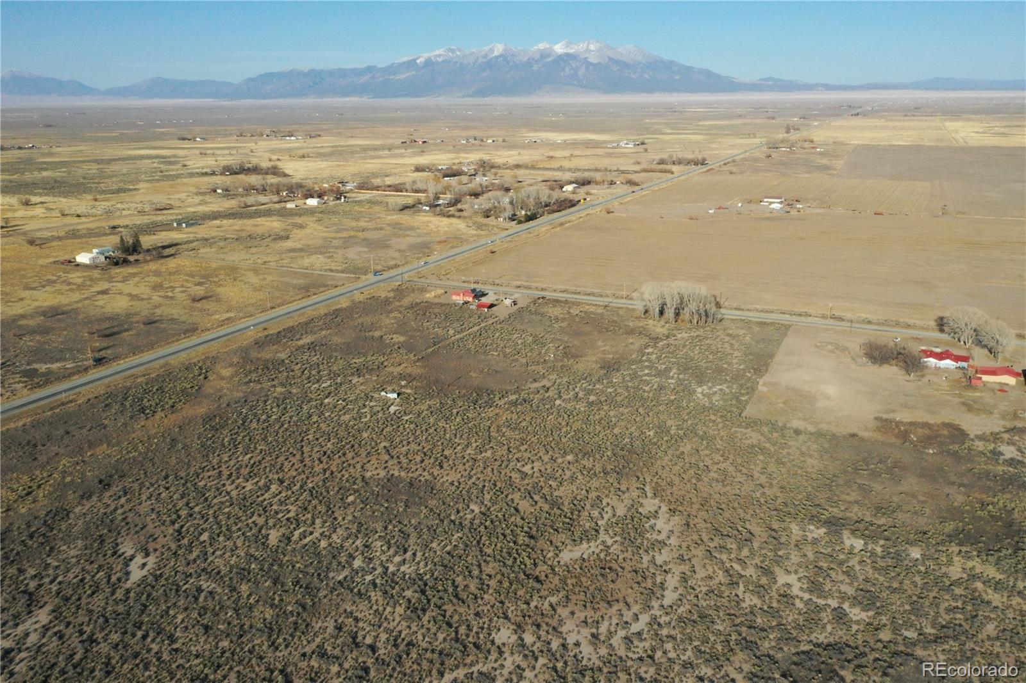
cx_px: 513
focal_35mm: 28
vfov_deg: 46.4
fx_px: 798
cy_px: 342
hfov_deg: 65.5
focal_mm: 10.26
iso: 400
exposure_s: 1/500
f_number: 11
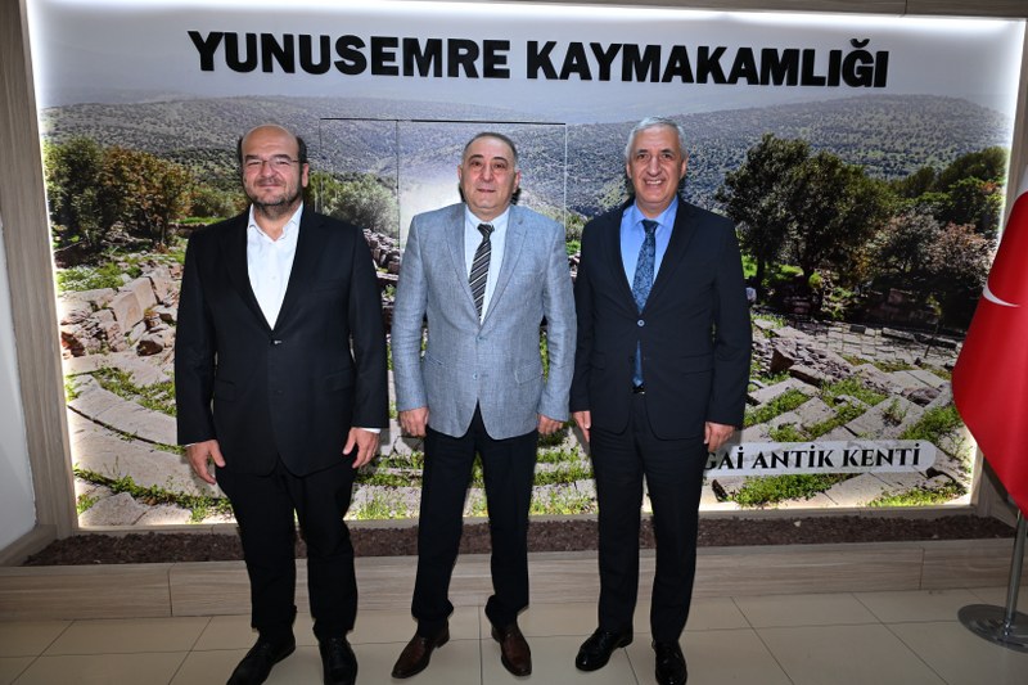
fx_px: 685
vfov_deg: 53.1
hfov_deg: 73.8
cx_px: 514
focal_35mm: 24
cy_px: 342
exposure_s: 1/60
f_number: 7.1
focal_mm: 24
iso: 800
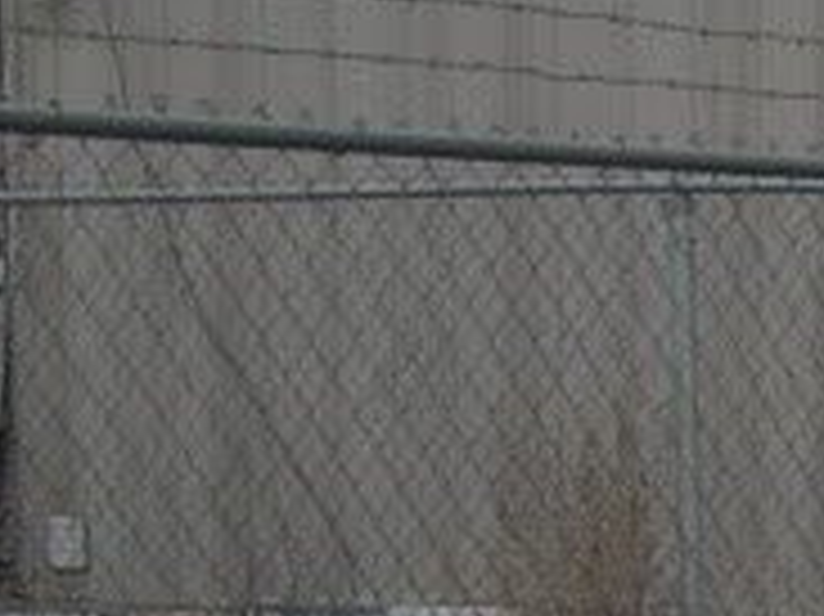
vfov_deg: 6.8
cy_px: 1205
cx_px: 2296
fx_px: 5067
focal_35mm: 213
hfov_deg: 8.2
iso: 100
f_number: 7.6
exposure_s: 1/134
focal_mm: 8
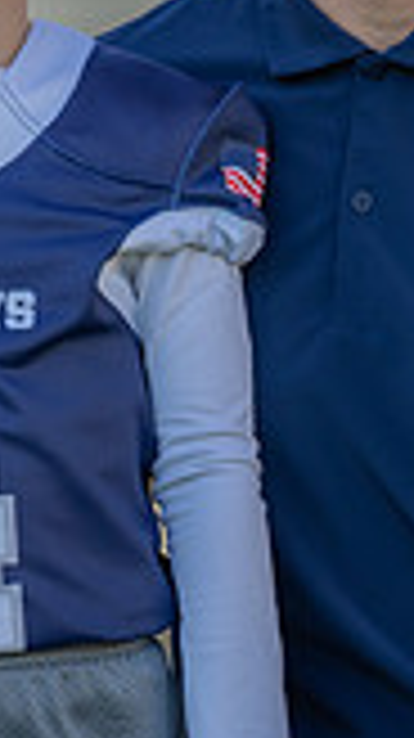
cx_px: 266
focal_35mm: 684
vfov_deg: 3.2
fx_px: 13376
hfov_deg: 1.8
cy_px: 80
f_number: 2.8
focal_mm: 175
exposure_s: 1/500
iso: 100
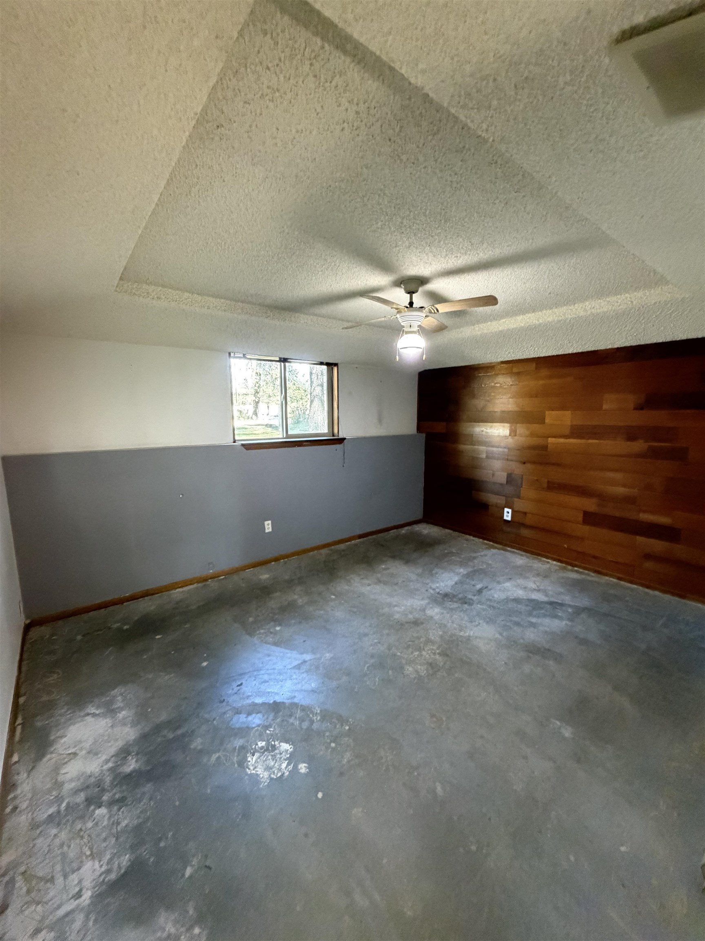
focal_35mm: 14
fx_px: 380
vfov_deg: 102.1
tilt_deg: -9.2
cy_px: 470
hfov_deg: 85.7
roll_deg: +0.9
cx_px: 352
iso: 800
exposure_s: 1/60
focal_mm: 2.22
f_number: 2.2
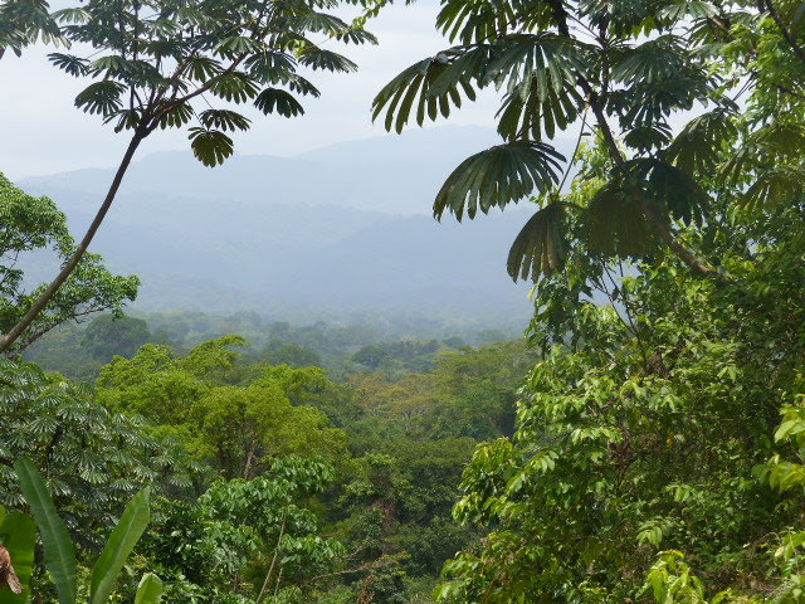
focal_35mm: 114
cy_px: 302
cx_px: 402
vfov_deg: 13.0
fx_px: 2651
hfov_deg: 17.3
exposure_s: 1/640
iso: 100
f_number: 4
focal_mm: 20.5
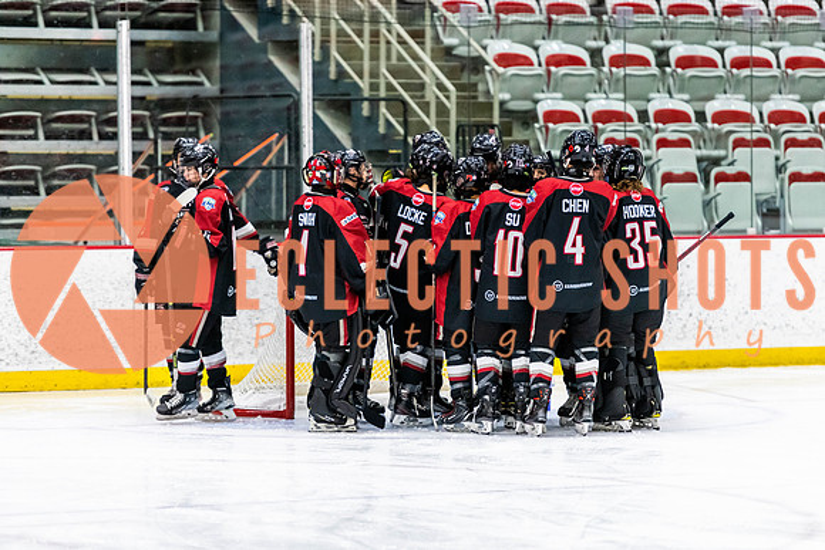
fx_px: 4384
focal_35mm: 191
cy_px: 275
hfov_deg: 10.8
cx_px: 451
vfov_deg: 7.2
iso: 3200
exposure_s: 1/640
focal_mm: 175
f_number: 2.8
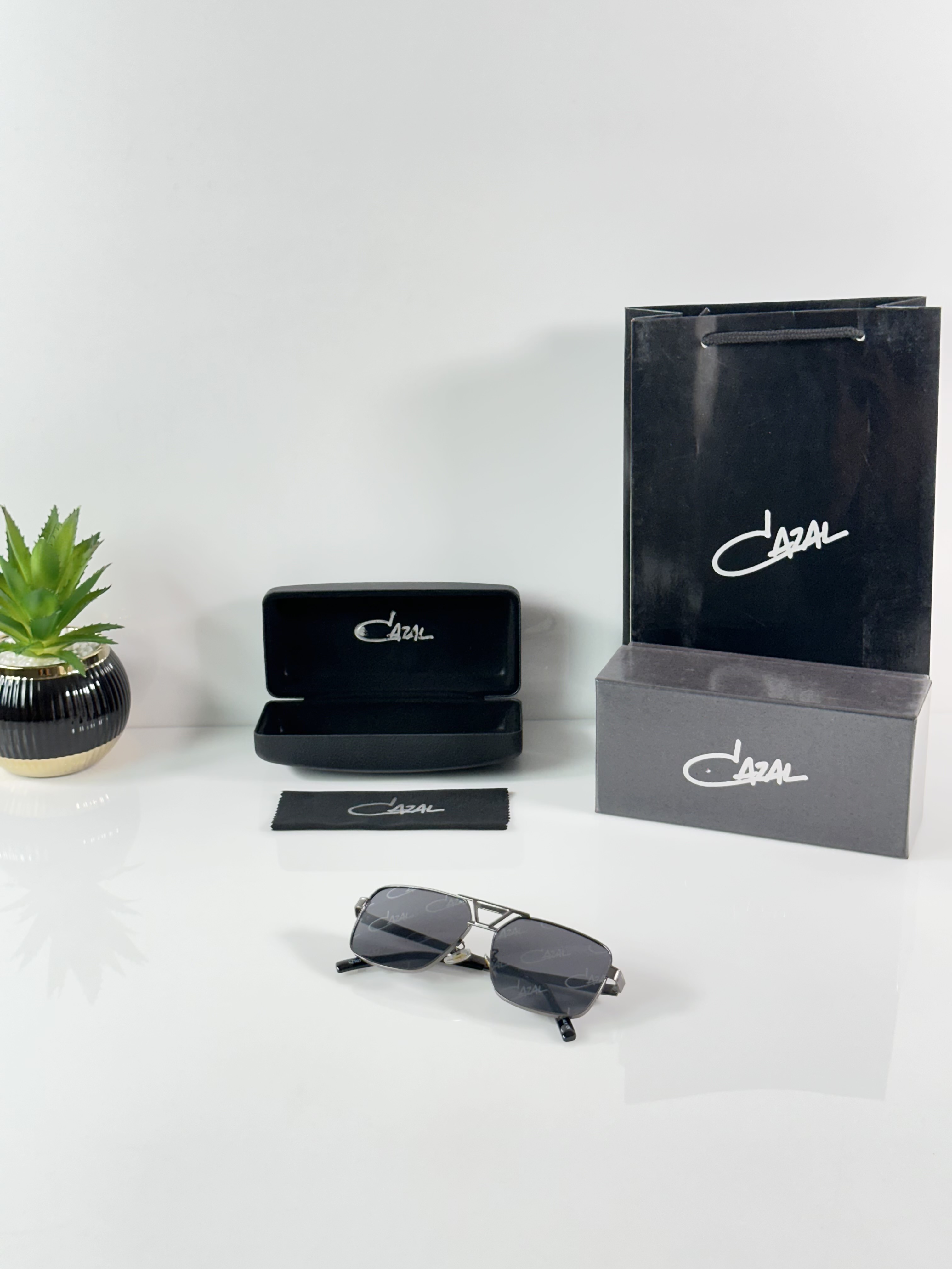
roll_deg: +1.7
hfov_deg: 30.3
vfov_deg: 39.7
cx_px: 476
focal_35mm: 48
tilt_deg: -20.7
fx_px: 1760
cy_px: 634
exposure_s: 1/100
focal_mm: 6.86
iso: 125
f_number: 1.78
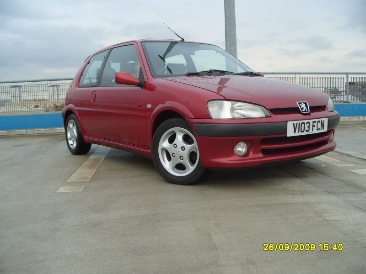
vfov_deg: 40.7
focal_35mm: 35
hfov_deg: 52.6
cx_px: 183
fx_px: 370
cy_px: 137
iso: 80
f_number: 2.8
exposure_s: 1/90
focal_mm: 7.8
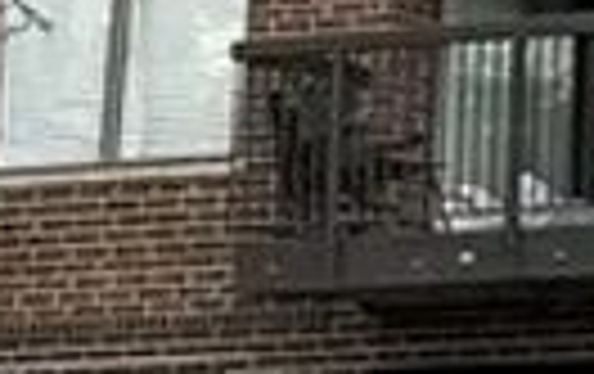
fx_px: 2481
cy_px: 160
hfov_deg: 10.0
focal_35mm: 153
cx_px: 1809
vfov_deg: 8.6
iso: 100
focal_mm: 2.22
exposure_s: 1/99
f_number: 2.2
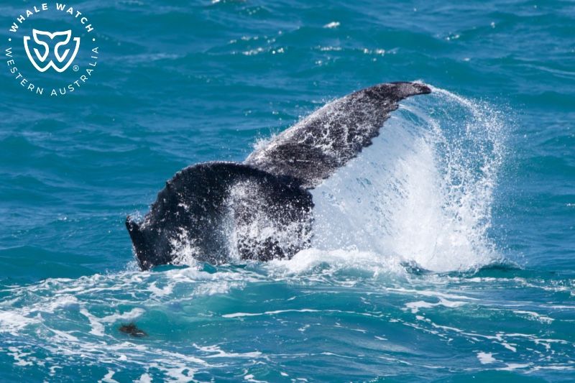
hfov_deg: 3.4
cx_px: 288
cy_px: 192
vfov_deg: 2.3
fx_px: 9581
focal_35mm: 600
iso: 1000
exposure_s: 1/3200
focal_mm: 600
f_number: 8
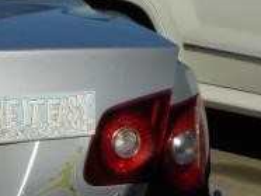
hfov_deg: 13.7
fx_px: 974
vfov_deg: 11.4
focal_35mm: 129
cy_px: 190
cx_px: -208
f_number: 6.6
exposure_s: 1/800
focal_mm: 4.1
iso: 125
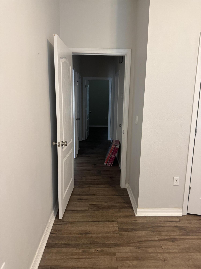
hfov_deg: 56.8
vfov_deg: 71.6
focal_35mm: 24
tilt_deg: -7.8
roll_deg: +0.7
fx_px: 186
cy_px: 134
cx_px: 100
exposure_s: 1/60
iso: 320
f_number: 1.78
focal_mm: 6.76
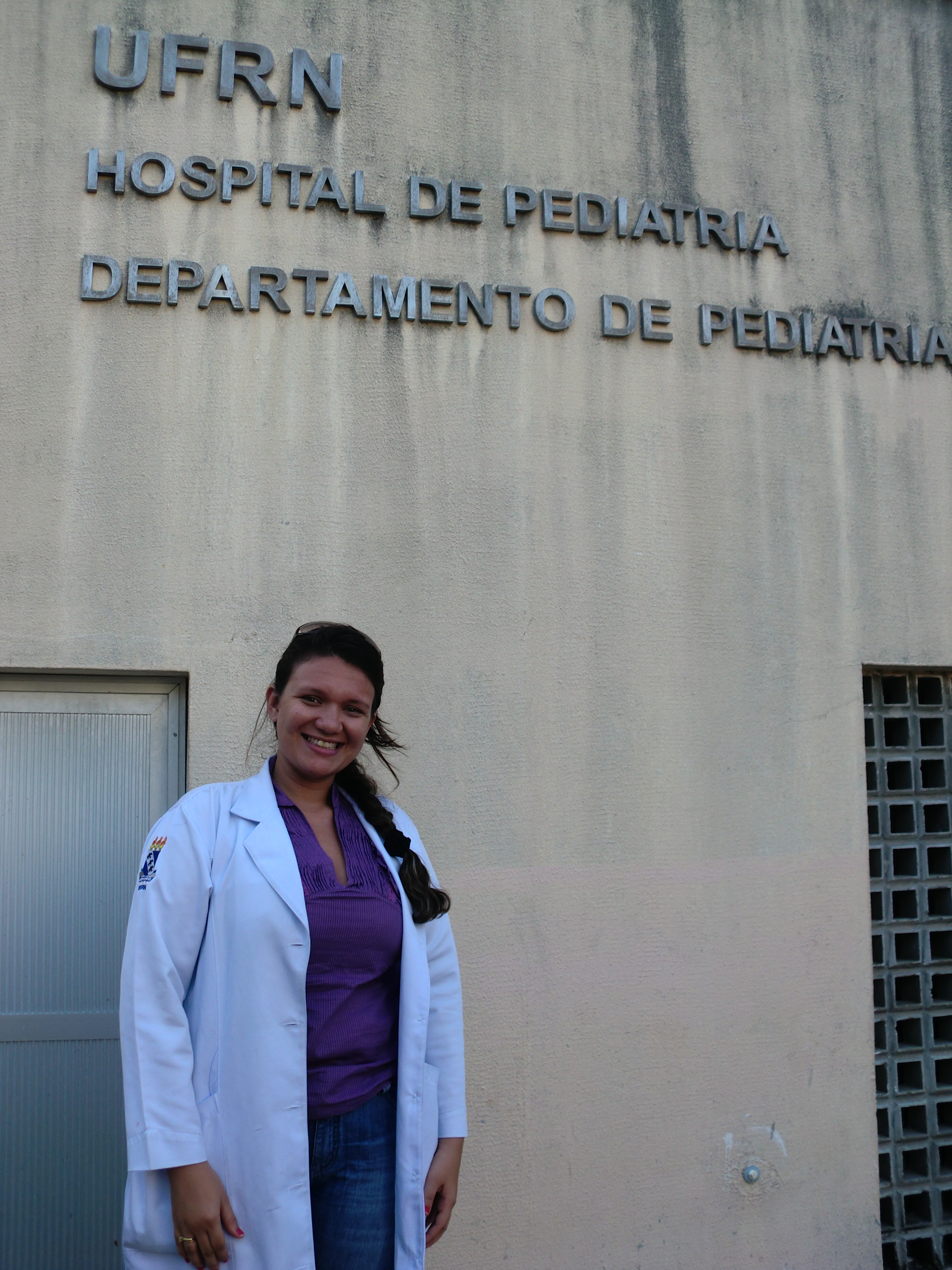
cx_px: 476
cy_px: 635
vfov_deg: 52.6
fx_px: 1283
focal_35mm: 35
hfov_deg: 40.7
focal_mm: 6.3
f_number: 3.1
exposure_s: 1/160
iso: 64
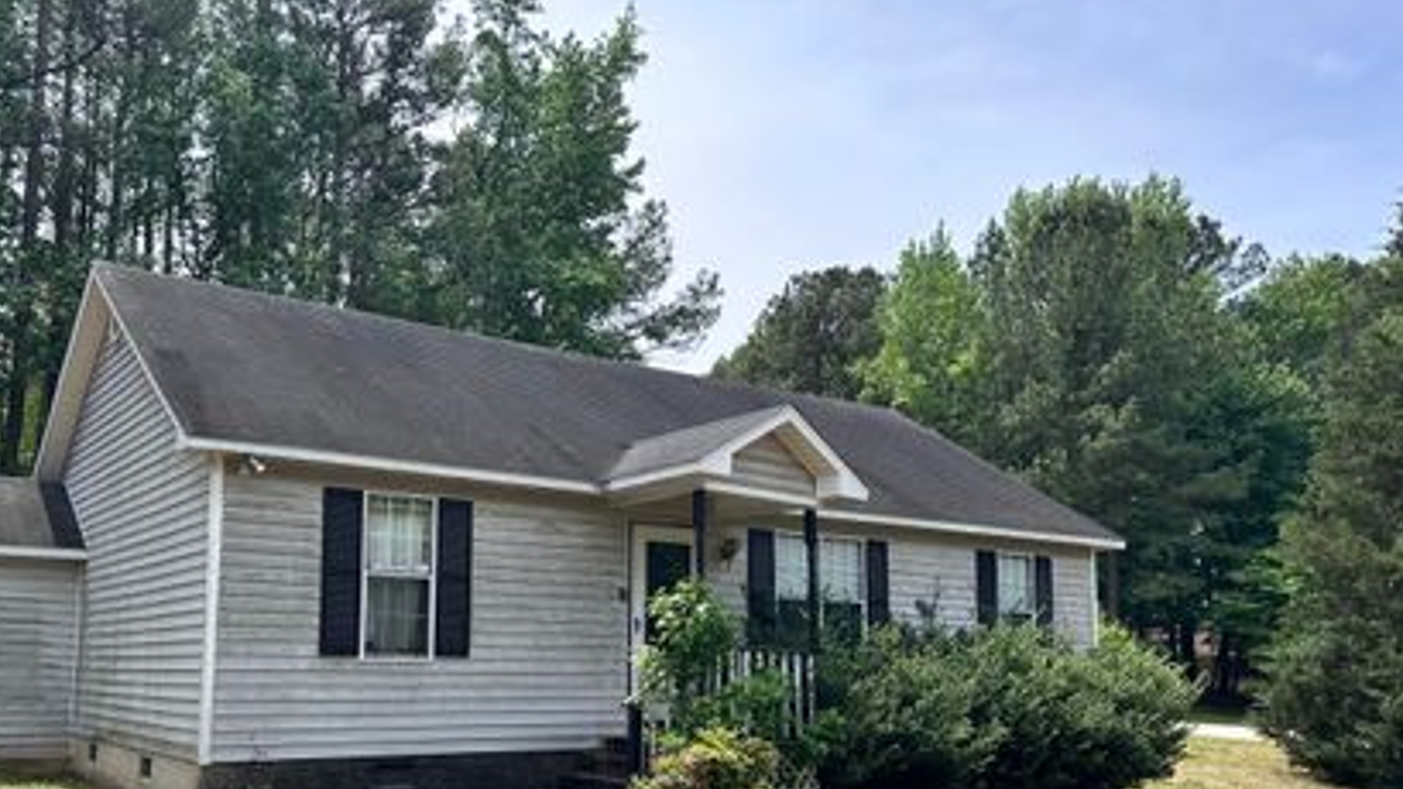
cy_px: 544
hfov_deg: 60.5
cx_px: 563
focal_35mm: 32
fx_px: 1190
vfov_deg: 36.2
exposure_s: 1/2410
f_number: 1.78
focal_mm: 6.86
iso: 80
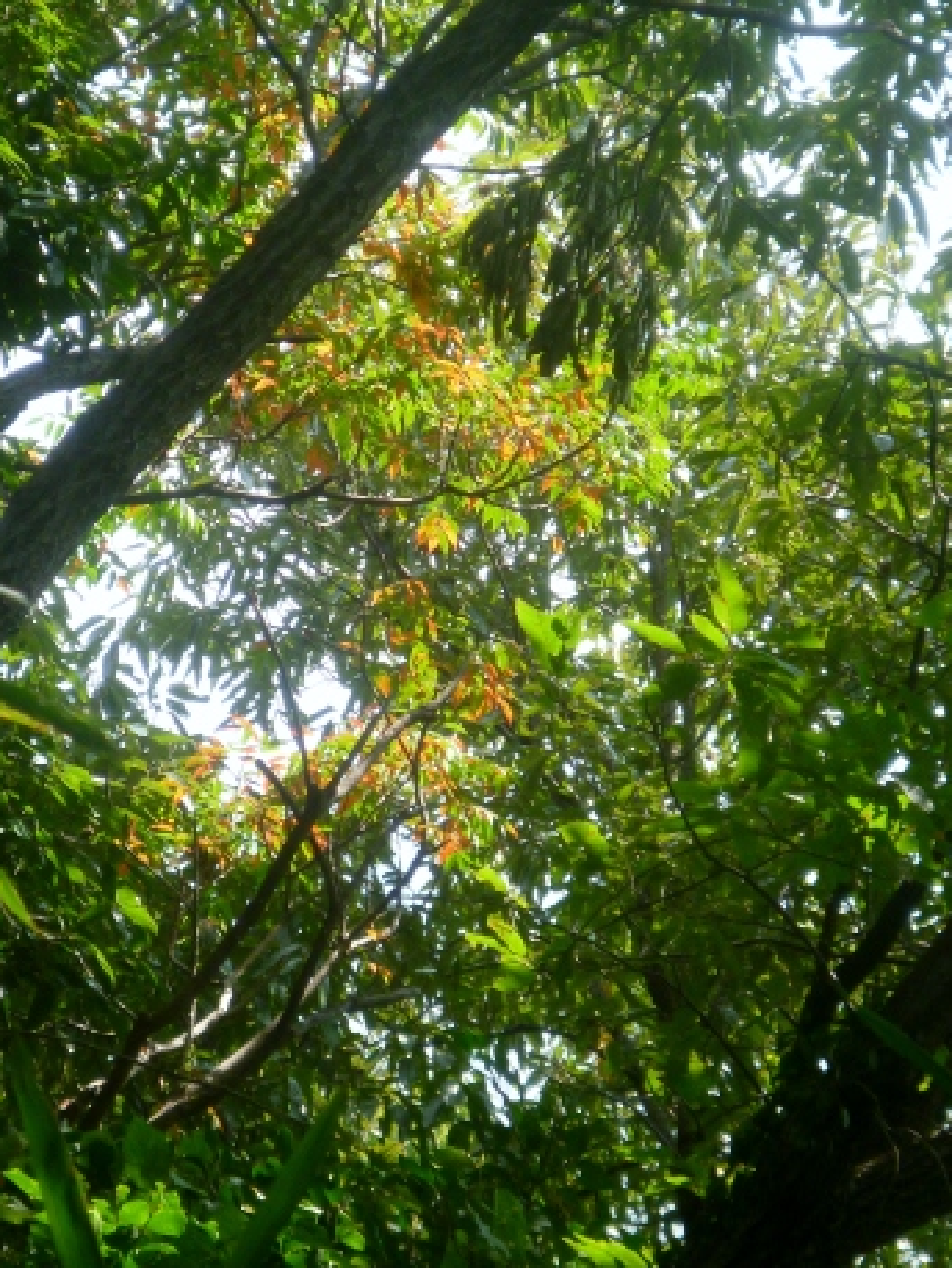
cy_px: 587
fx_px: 6155
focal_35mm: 168
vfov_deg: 11.8
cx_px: 439
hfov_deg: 8.8
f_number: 5.9
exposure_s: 1/125
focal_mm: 21.5
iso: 200
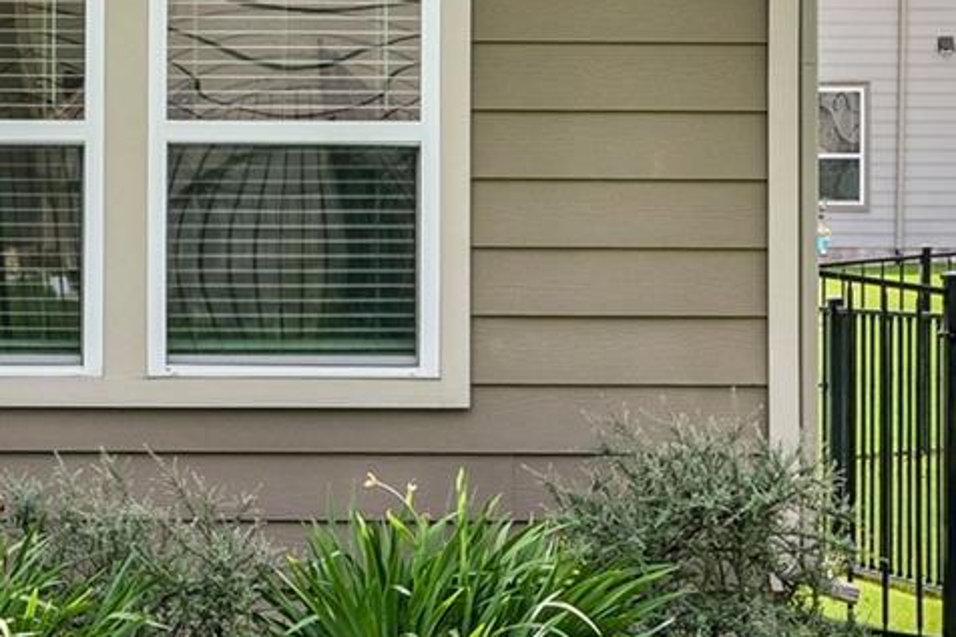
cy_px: 162
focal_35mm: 155
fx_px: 4114
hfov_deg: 12.4
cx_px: -615
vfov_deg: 8.8
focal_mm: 24
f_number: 6.7
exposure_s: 1/250
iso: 100
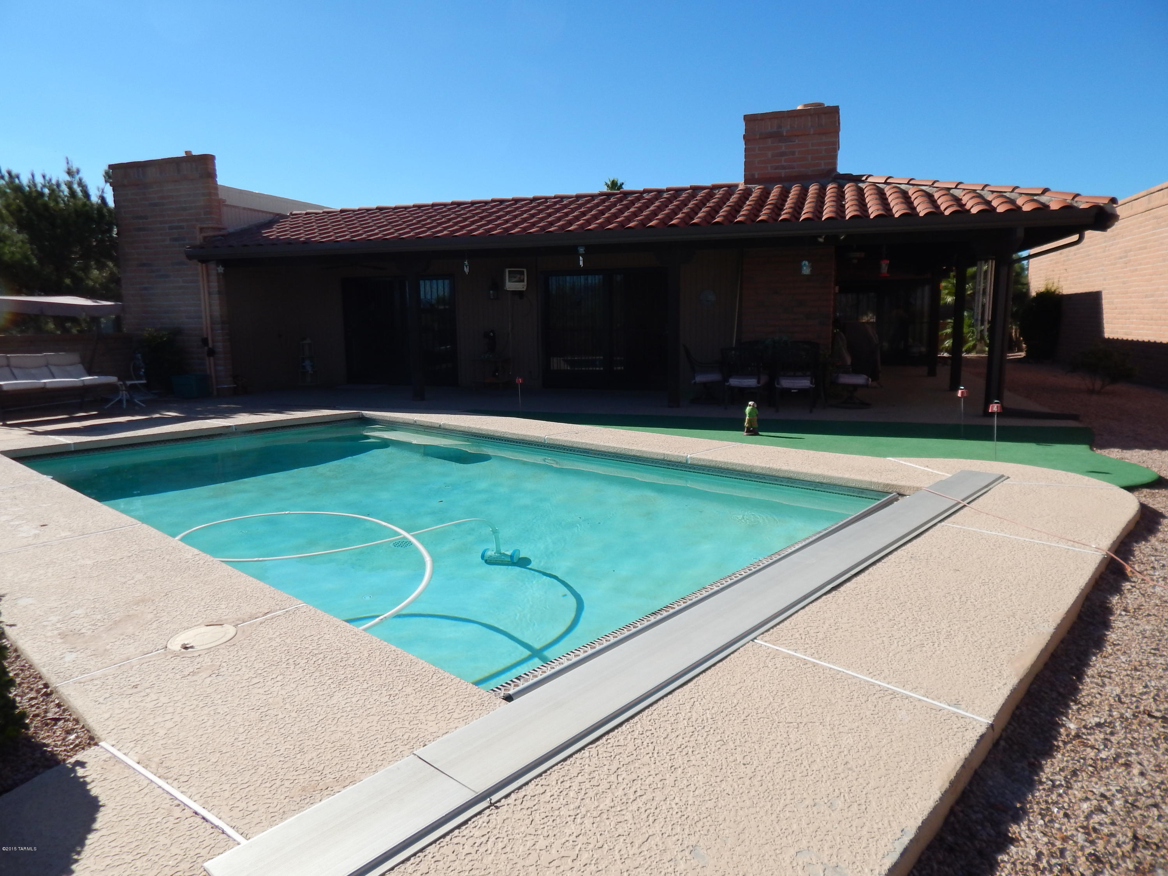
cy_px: 438
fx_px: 776
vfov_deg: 58.9
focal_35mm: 23
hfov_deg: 73.9
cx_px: 584
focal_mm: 4
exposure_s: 1/500
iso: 125
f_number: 6
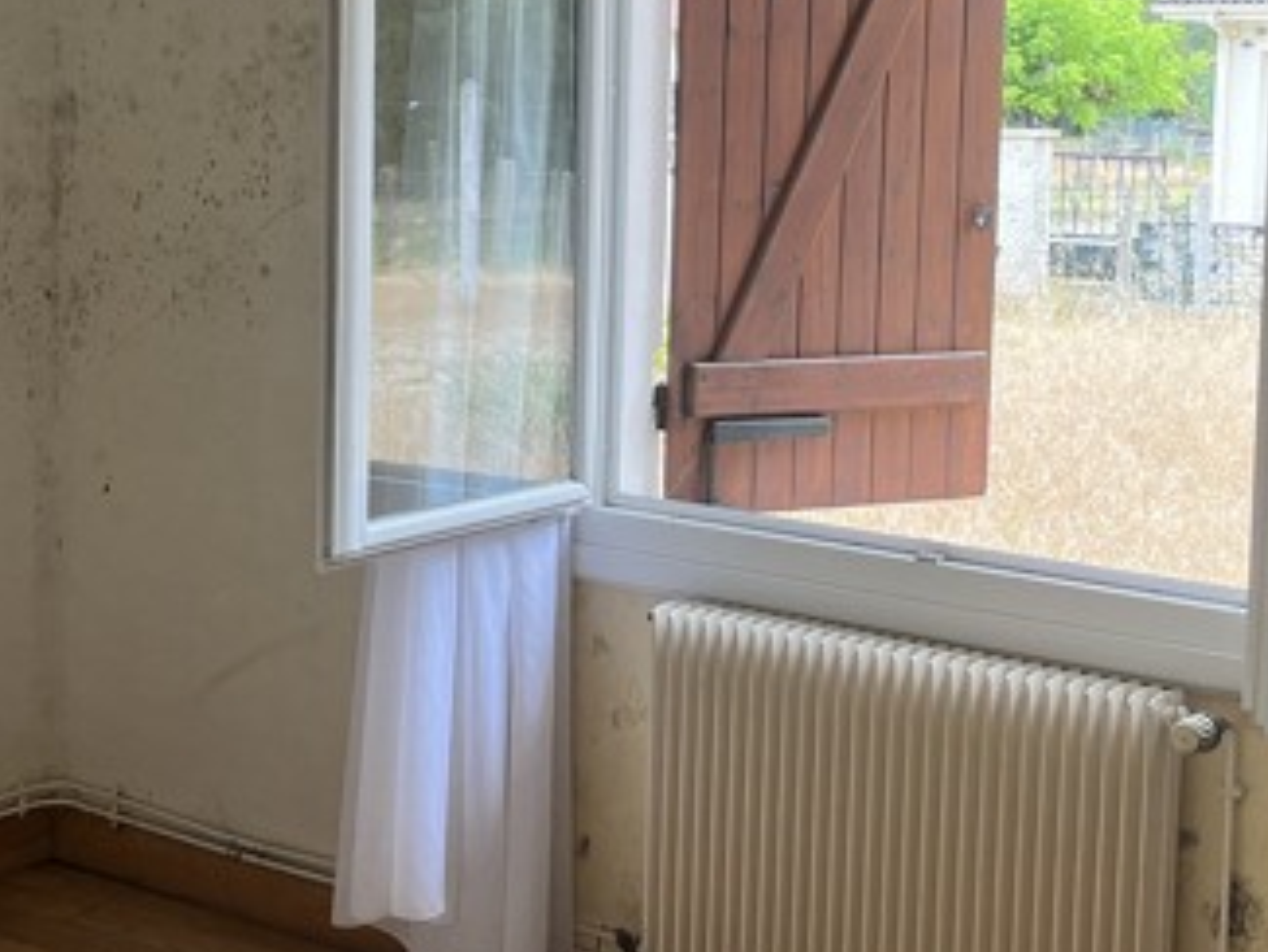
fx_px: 2345
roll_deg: +0.2
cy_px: 242
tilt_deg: -3.9
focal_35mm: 64
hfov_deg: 30.3
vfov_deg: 22.7
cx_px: 616
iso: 125
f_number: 1.6
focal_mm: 5.1
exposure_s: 1/114
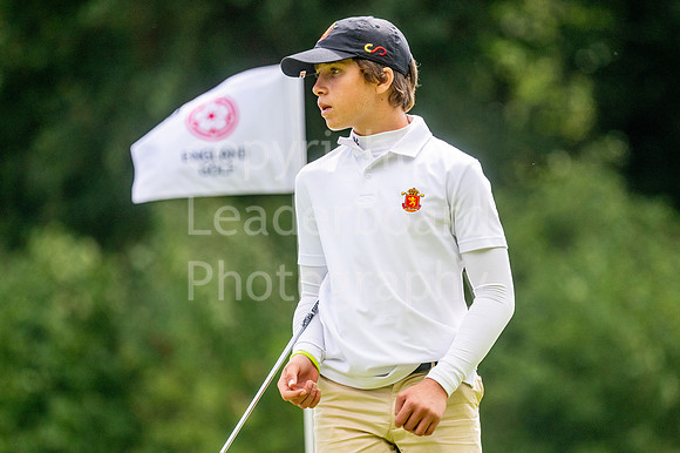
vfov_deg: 3.1
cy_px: 226
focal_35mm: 450
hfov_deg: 4.6
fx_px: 8495
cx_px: 340
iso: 320
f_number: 4
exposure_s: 1/2500
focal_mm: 300
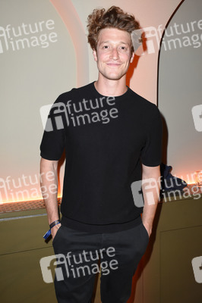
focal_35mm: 40
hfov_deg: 33.0
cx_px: 101
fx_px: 341
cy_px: 152
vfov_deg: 48.0
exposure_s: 1/60
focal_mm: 27
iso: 1600
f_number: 6.3
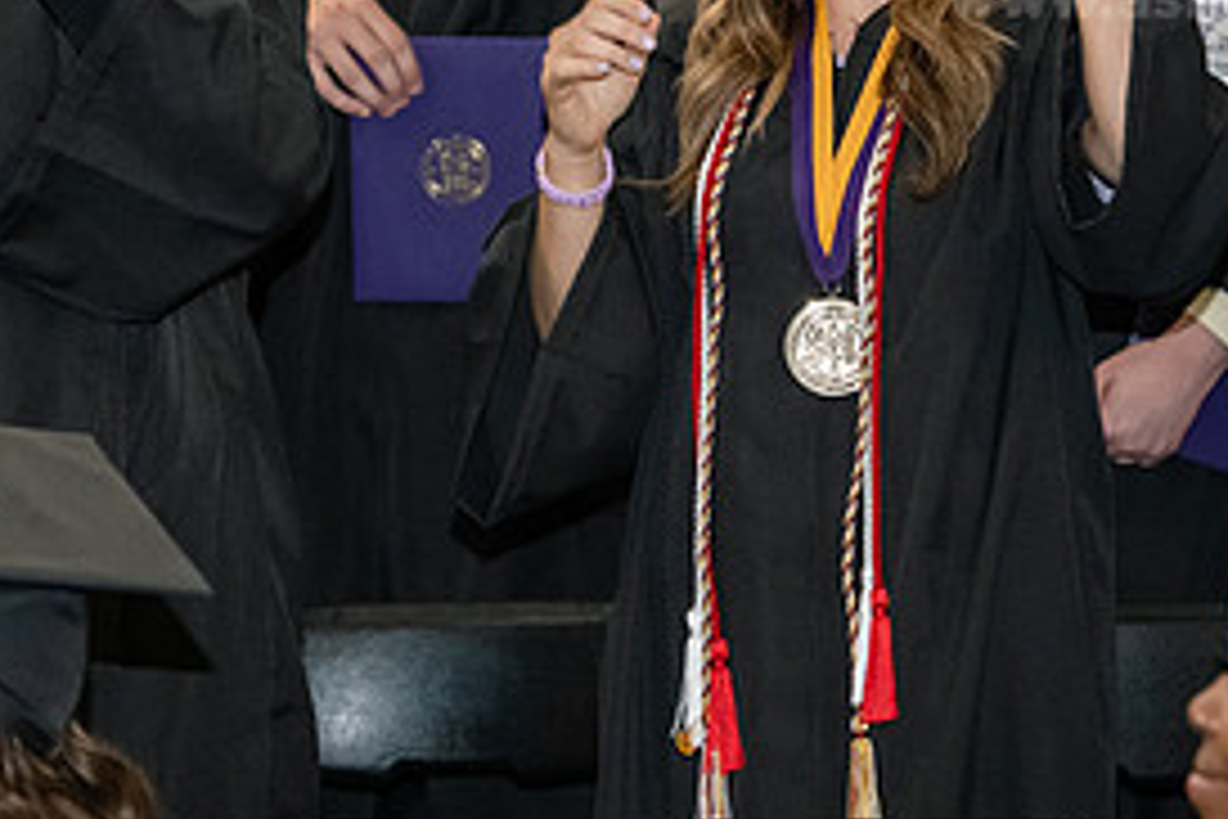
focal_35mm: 246
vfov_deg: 5.6
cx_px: 742
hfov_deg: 8.4
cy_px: 92
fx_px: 8391
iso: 4000
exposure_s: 1/200
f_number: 4.5
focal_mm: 116
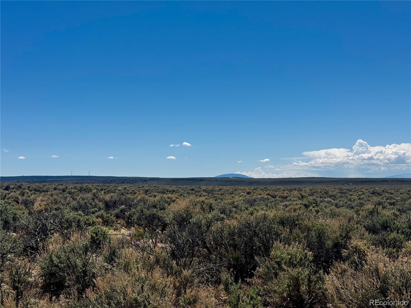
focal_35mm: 48
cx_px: 206
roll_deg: +0.2
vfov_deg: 30.3
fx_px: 570
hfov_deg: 39.7
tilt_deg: +2.1
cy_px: 154
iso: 64
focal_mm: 6.76
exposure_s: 1/9009
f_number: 1.78
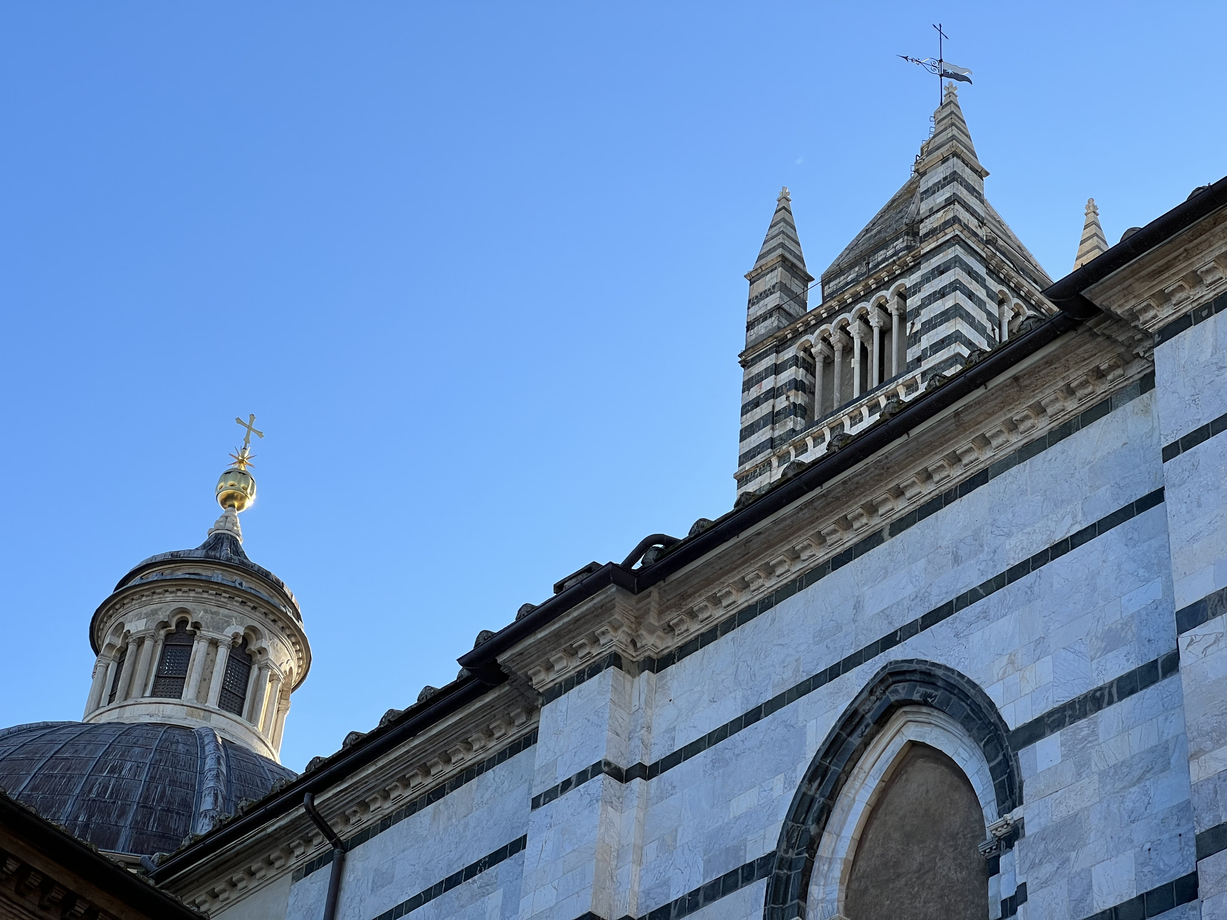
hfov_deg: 25.3
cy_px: 460
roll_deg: -4.9
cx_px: 614
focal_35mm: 77
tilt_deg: +41.9
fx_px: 2729
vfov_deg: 19.1
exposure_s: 1/421
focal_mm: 9
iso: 32
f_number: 2.8
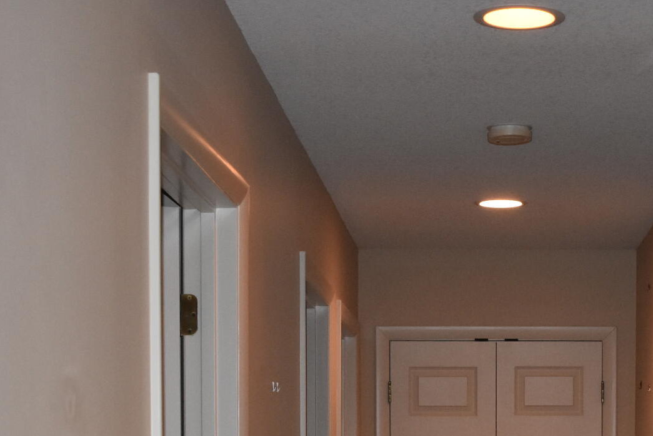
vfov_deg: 14.4
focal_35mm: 90
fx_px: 1641
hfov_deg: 22.3
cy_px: 586
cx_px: 507
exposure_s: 1/100
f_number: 3.8
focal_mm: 21
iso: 1600
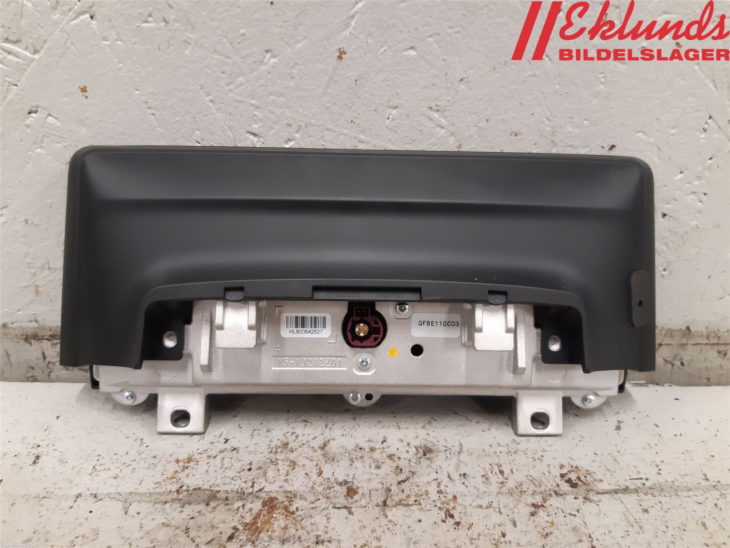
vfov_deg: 53.1
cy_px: 274
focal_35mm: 26
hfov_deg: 67.3
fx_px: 548
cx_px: 365
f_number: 1.7
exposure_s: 1/50
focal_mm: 3.93
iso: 250
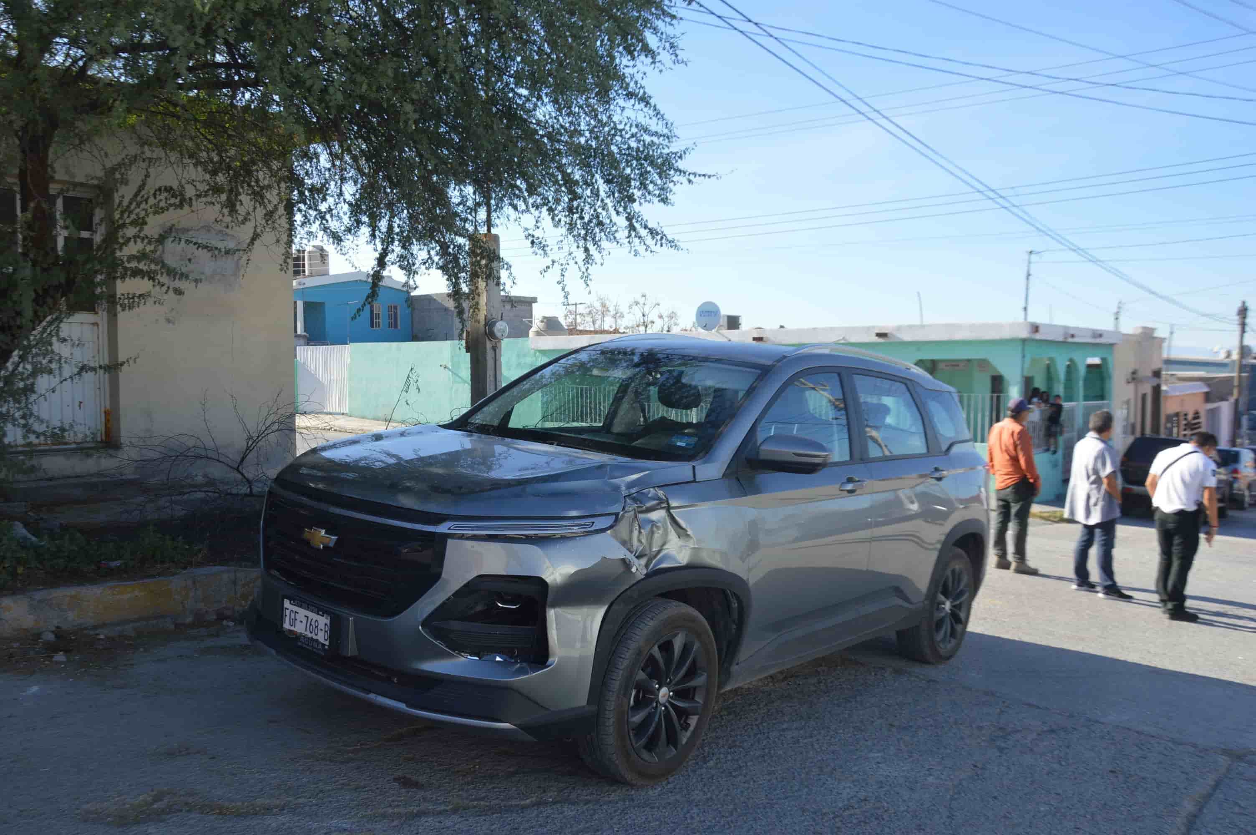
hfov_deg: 37.9
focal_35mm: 52
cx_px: 628
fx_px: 1830
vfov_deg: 25.7
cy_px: 418
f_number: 7.1
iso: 100
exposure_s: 1/200
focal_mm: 35
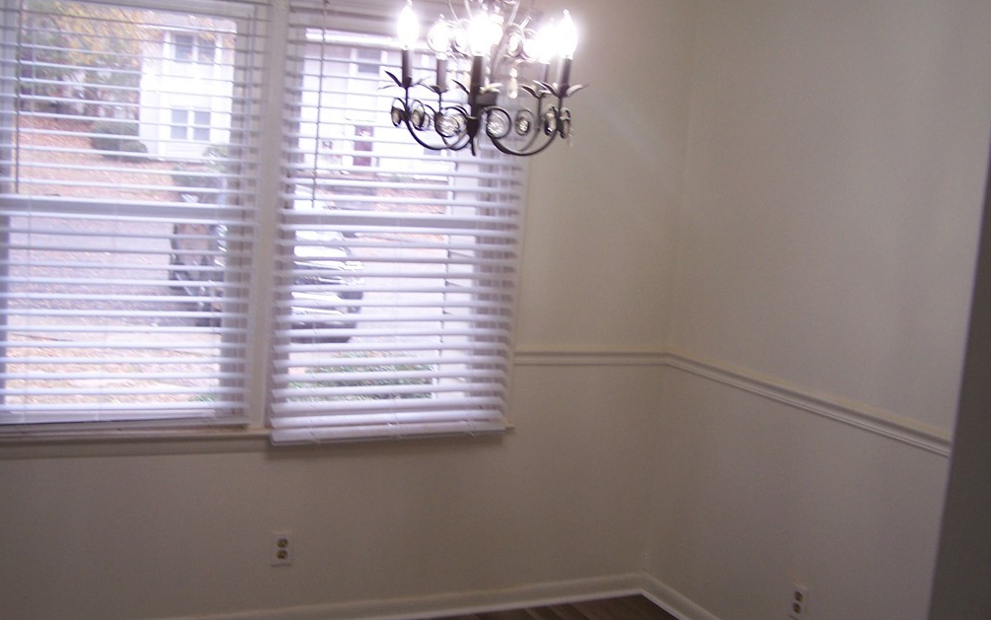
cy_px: 318
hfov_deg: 48.2
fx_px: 1107
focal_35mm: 41
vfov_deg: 31.3
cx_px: 500
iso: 100
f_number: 2.8
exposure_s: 1/30
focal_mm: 6.3
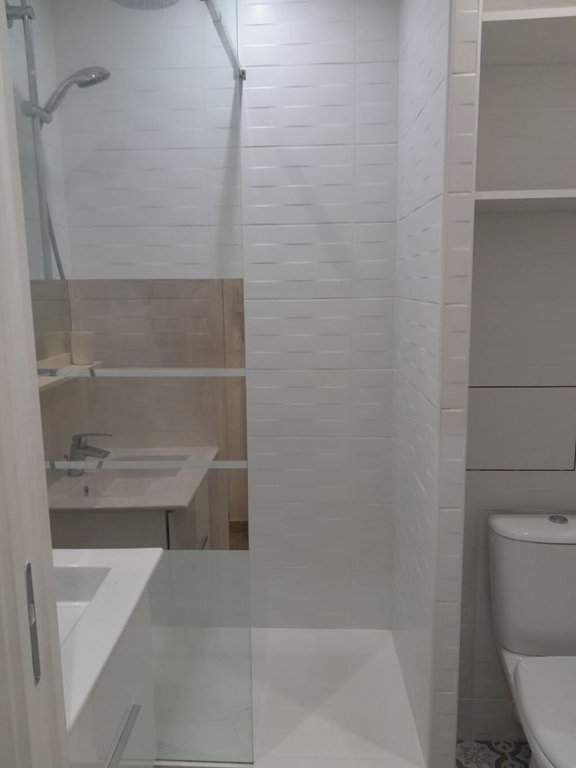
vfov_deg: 67.3
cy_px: 384
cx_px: 288
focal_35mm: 26
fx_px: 577
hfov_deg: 53.1
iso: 100
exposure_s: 1/60
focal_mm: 4
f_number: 1.8
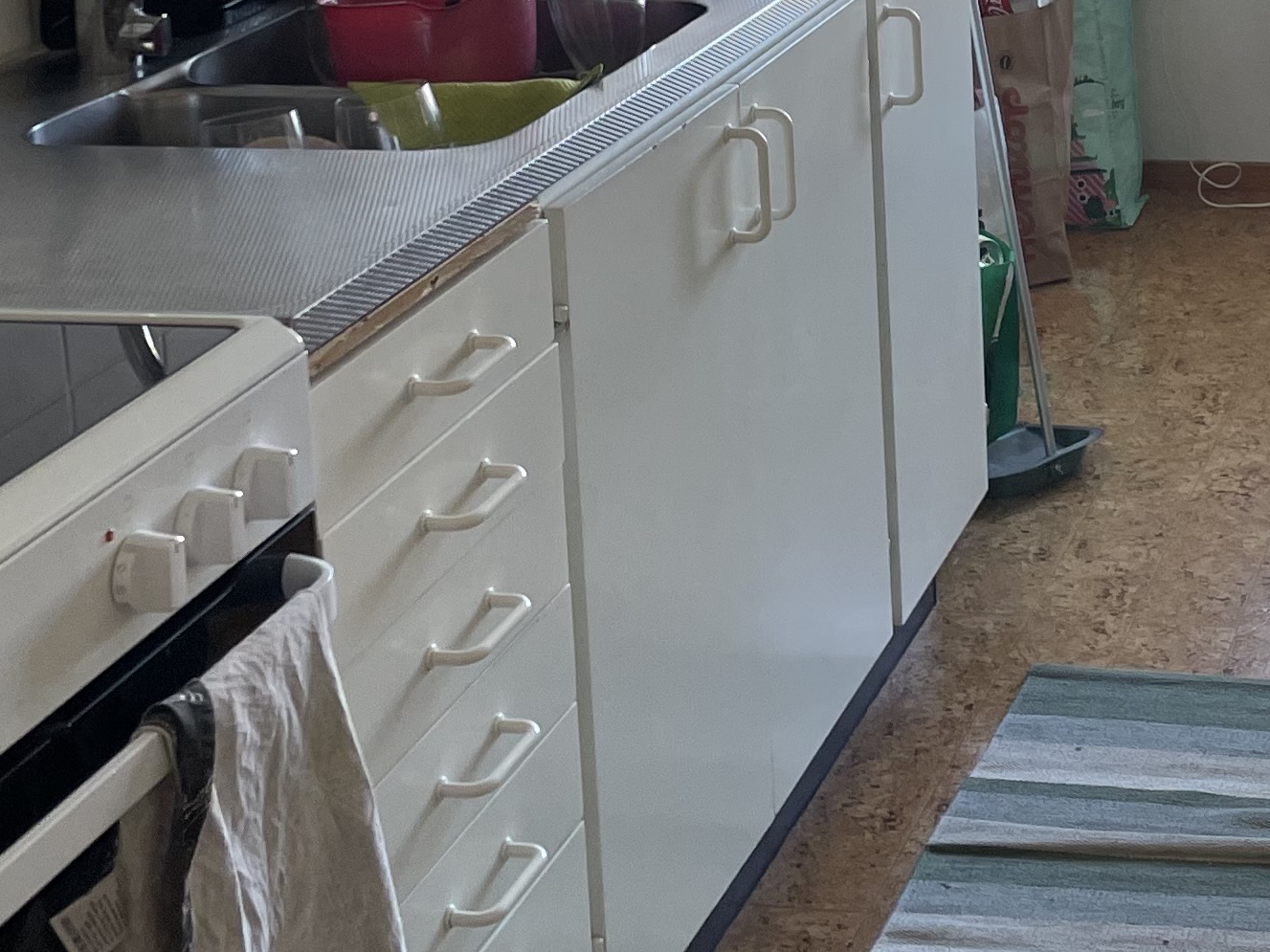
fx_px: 2898
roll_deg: +1.8
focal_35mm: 79
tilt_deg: -10.4
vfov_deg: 18.0
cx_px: 1242
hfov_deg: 23.8
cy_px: -103
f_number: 1.6
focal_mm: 4.2
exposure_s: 1/100
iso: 64
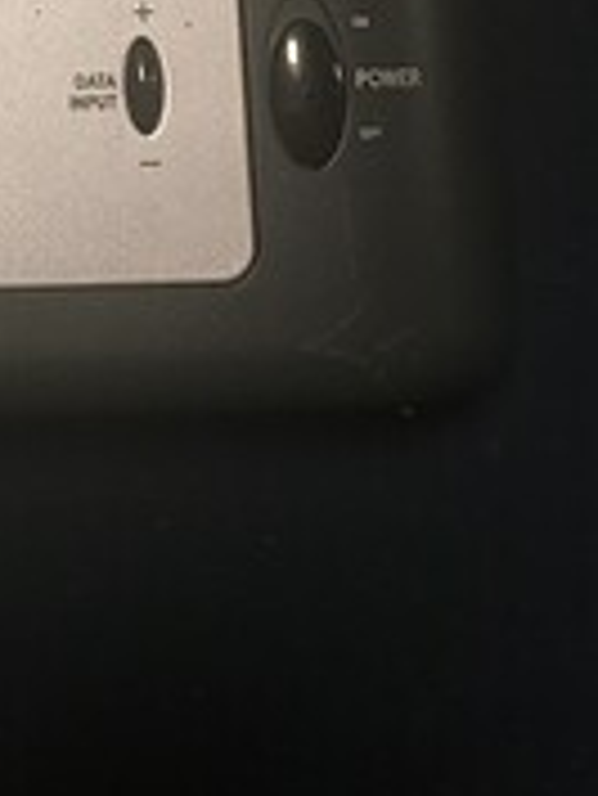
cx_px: -169
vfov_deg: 21.2
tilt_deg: -79.5
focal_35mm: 82
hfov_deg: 17.0
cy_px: -288
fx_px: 1886
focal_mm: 4.15
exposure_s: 1/30
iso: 100
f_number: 2.2
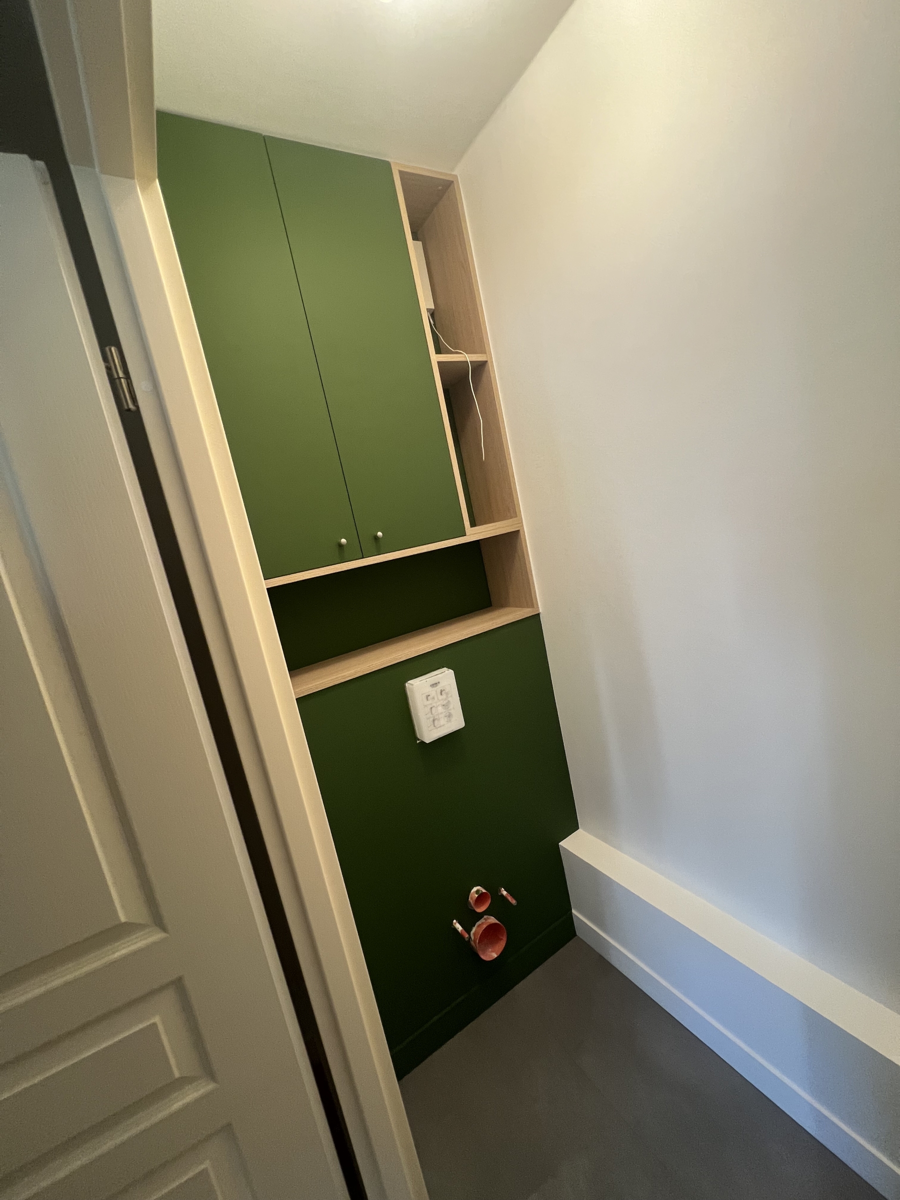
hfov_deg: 89.9
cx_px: 450
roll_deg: +12.9
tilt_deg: -7.4
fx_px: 451
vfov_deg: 106.2
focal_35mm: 13
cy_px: 600
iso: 200
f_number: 1.8
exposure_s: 1/50
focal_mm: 1.57
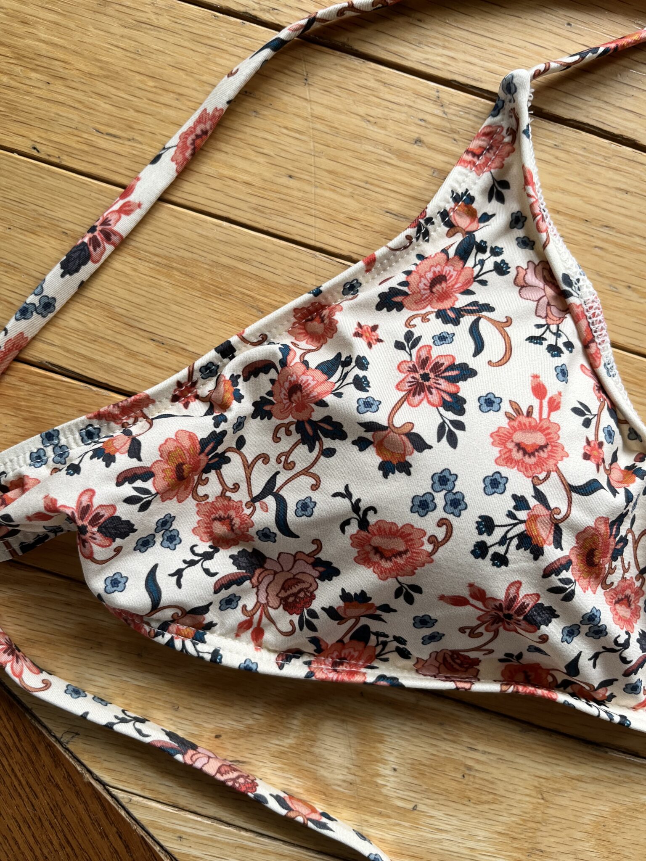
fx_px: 647
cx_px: 323
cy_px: 430
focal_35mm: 26
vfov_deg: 67.3
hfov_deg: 53.1
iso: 64
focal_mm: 5.1
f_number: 1.6
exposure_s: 1/122
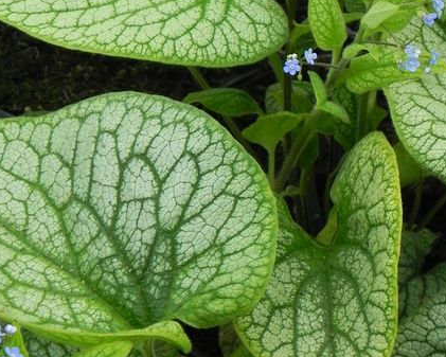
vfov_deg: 5.8
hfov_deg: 7.2
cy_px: -32
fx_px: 3525
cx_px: 313
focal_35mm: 267
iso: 160
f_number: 4.5
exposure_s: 1/128
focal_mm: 25.7
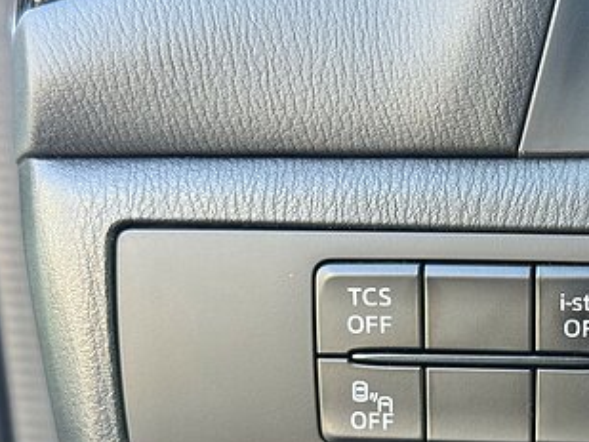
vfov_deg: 17.3
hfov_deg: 22.5
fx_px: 1447
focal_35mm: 85
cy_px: 341
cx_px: 509
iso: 100
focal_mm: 6.76
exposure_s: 1/68
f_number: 1.78
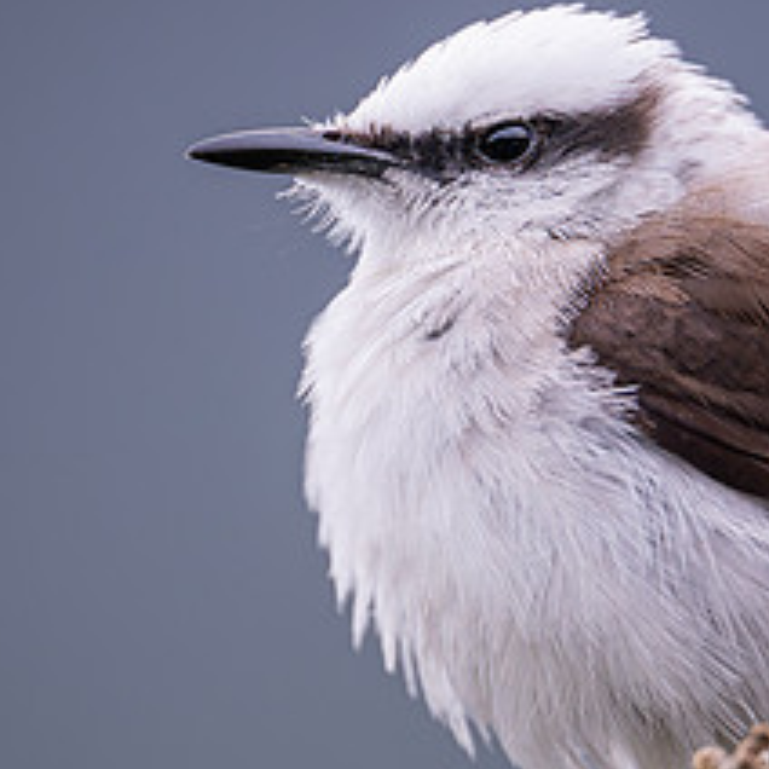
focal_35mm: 1185
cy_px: 555
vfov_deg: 1.5
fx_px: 29783
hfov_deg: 1.5
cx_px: 731
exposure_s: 1/1000
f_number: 4.5
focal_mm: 400
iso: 500
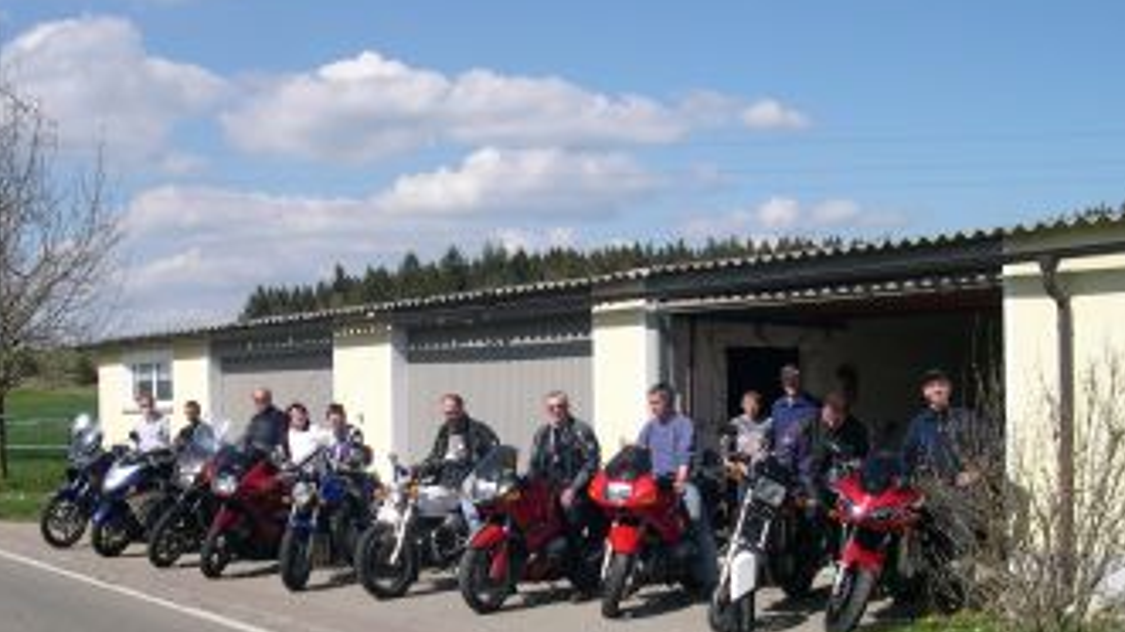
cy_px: 411
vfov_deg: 23.8
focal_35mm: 50
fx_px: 1491
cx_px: 500
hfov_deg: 41.3
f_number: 7.6
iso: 100
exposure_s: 1/246
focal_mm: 8
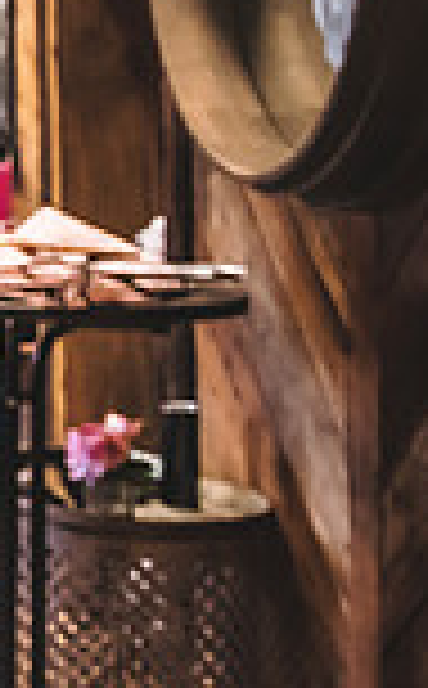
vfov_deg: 21.8
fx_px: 1744
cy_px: 47
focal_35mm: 93
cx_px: -865
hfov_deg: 10.2
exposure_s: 1/125
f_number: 2.8
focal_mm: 24
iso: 3200
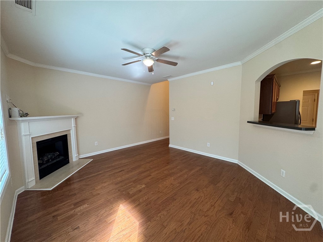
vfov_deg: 85.7
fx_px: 131
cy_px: 121
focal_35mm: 14
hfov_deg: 102.1
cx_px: 162
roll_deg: +0.1
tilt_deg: -4.3
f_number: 2.2
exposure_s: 1/60
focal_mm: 2.22
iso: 200
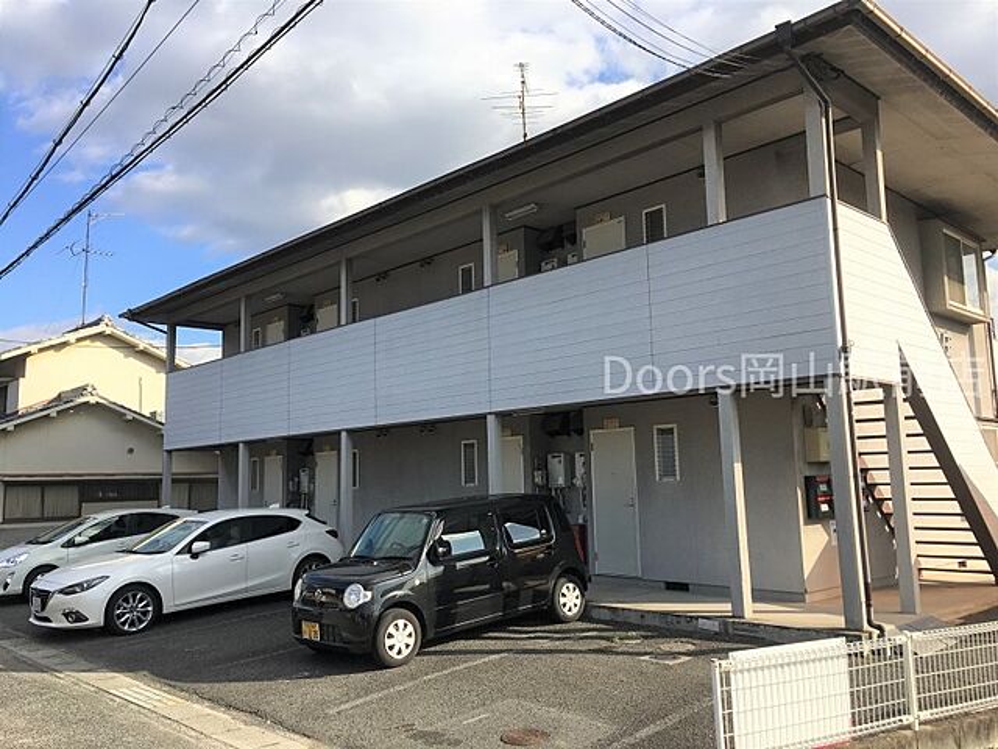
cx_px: 499
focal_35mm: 29
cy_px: 374
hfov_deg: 61.7
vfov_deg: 48.2
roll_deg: +1.4
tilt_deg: +7.8
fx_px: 836
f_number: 2.2
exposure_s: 1/1451
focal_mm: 4.15
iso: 25
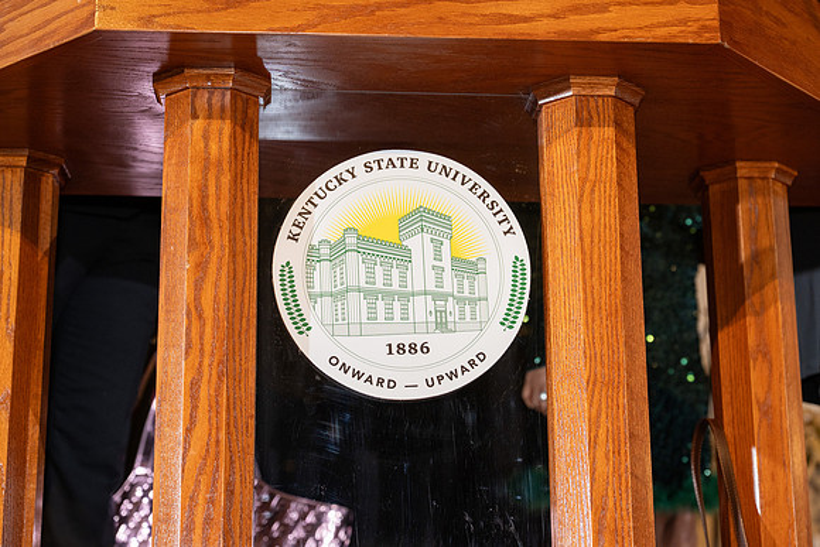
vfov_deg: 19.5
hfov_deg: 28.8
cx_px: 410
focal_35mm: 70
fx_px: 1595
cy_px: 274
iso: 800
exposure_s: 1/200
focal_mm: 70
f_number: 4.5
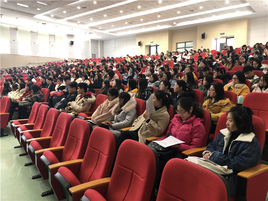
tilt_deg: -5.8
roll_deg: -0.2
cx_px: 134
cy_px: 100
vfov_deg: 48.2
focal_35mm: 29
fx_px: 225
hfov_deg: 61.7
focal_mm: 3.99
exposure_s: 1/17
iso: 80
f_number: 1.8
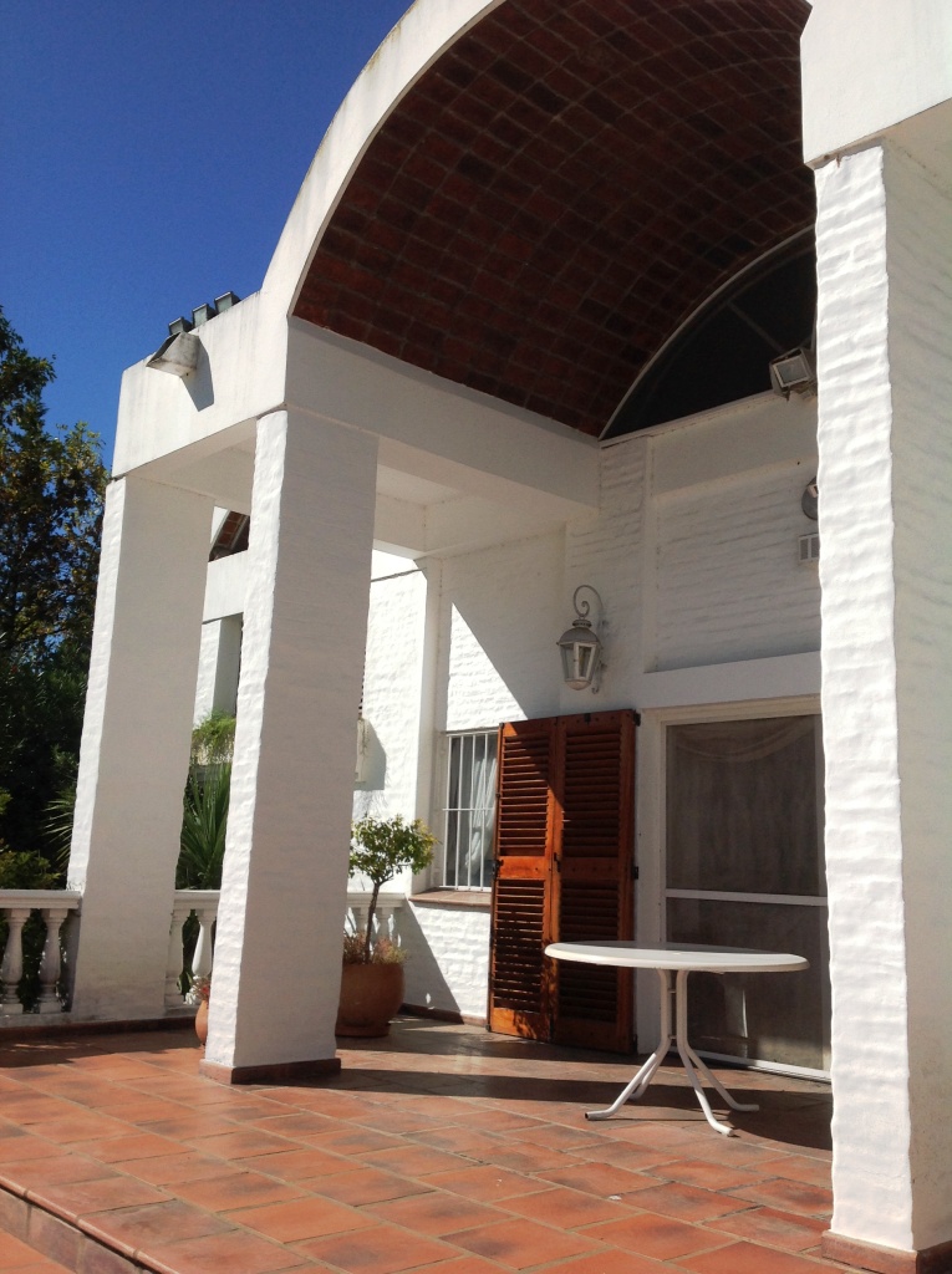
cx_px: 476
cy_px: 637
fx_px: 1287
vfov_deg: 52.7
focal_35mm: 35
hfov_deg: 40.6
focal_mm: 4.28
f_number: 2.4
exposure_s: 1/3367
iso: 50
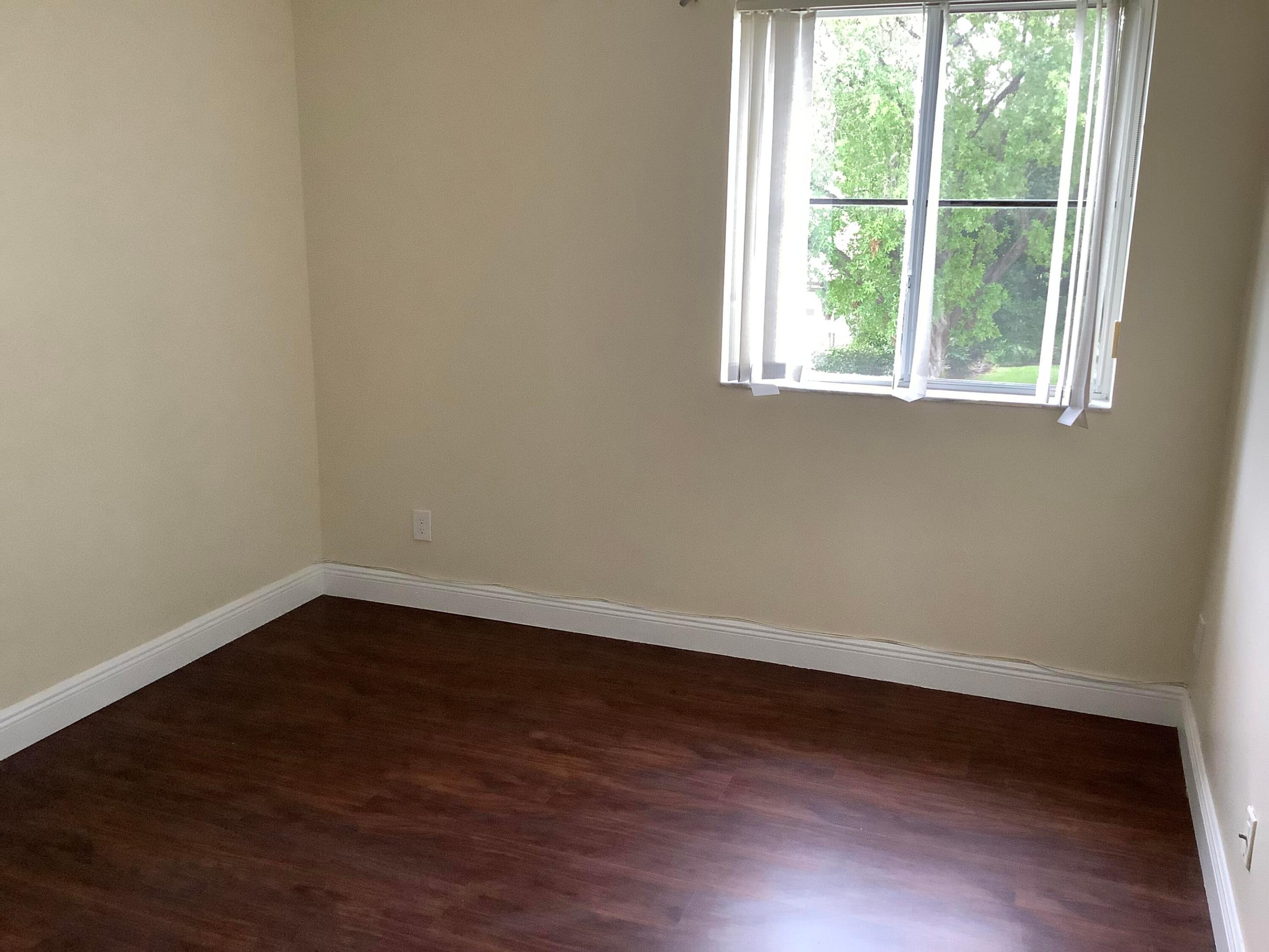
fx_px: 1136
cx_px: 634
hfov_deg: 58.4
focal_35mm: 31
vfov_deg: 45.4
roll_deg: -1.9
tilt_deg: -15.3
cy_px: 476
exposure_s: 1/60
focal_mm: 3.3
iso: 320
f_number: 2.4
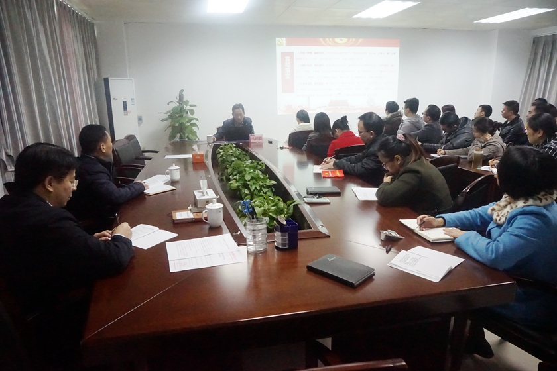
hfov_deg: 73.7
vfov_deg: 53.1
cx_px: 278
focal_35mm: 24
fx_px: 371
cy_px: 186
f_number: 6.3
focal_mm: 16
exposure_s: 1/160
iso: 8000
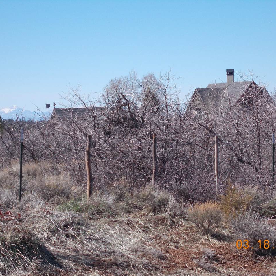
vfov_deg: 13.0
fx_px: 1209
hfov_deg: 13.0
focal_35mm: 134
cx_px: 137
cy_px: 138
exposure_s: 1/250
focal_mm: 20.1
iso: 80
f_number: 6
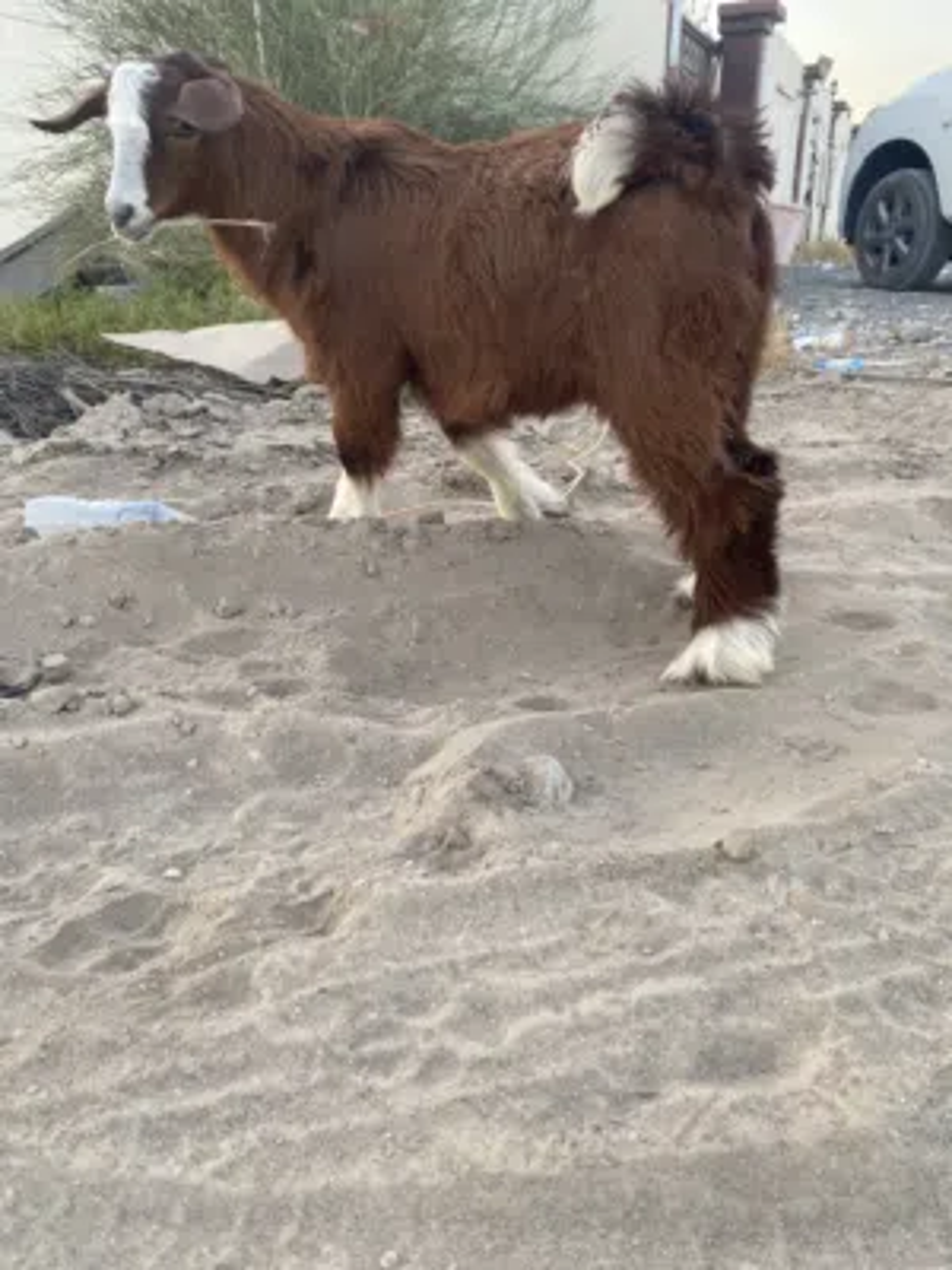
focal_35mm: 26
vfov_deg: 67.3
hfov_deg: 53.1
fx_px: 953
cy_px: 635
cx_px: 476
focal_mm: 4.25
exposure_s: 1/122
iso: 50
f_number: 1.8
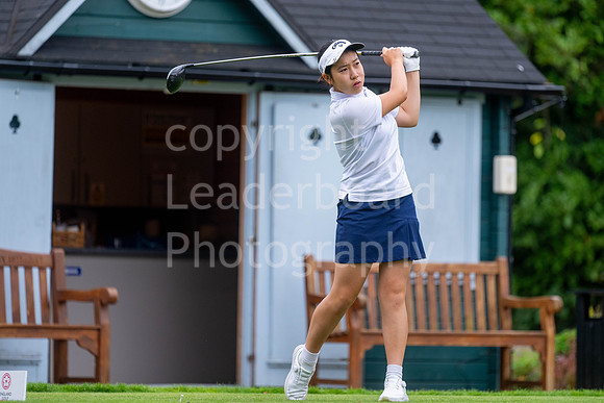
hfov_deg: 6.9
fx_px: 5034
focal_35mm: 300
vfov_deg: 4.6
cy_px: 202
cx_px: 302
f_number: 4
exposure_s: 1/500
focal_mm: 300
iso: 500
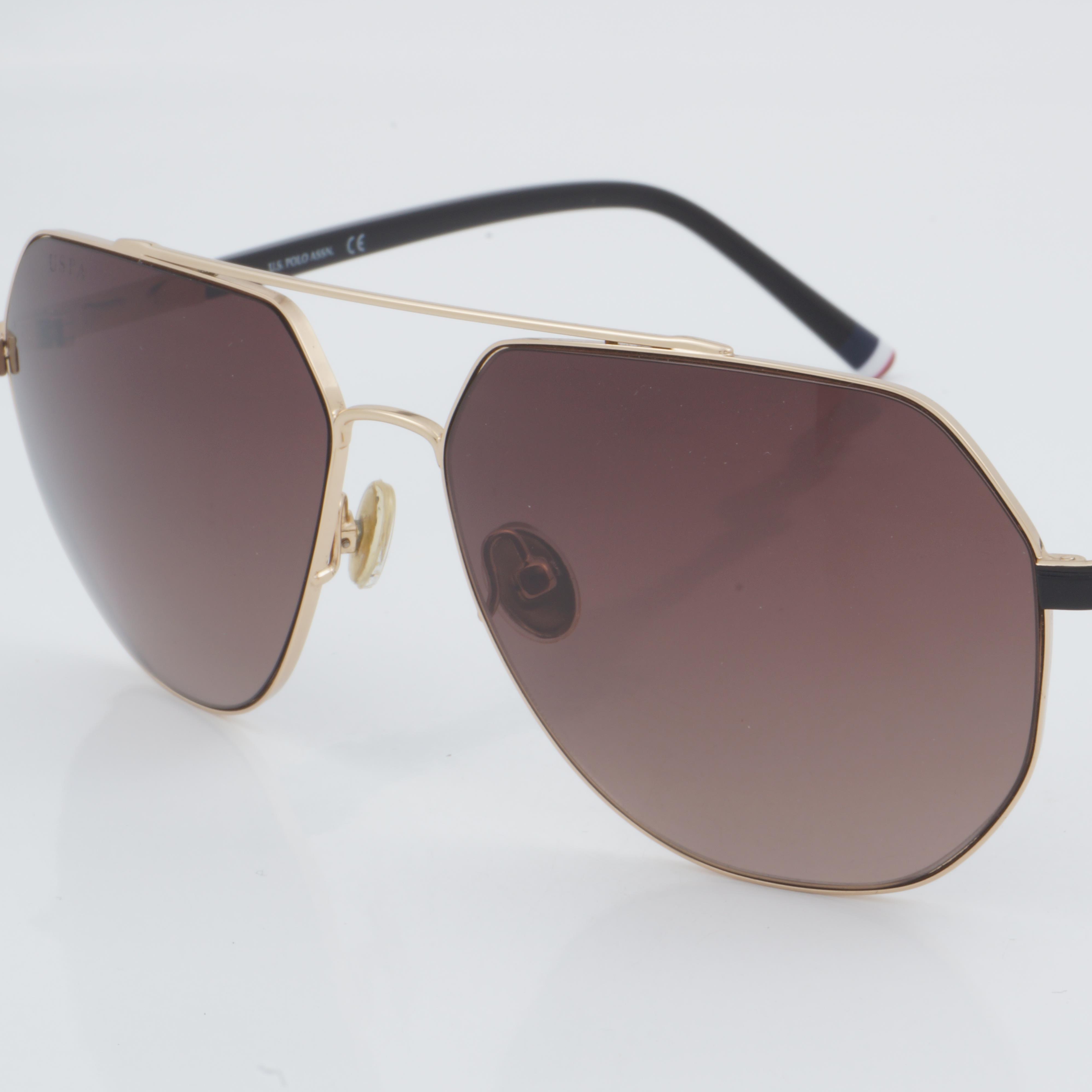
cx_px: 791
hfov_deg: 18.0
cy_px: 544
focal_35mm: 96
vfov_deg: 18.1
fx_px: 3426
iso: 100
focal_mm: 50
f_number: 32
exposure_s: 1/3
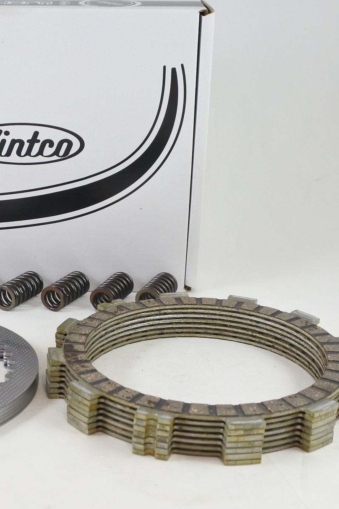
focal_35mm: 49
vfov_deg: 40.4
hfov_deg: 26.8
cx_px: 51
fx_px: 692
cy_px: 253
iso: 450
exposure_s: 1/125
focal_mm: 12.1
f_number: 3.8
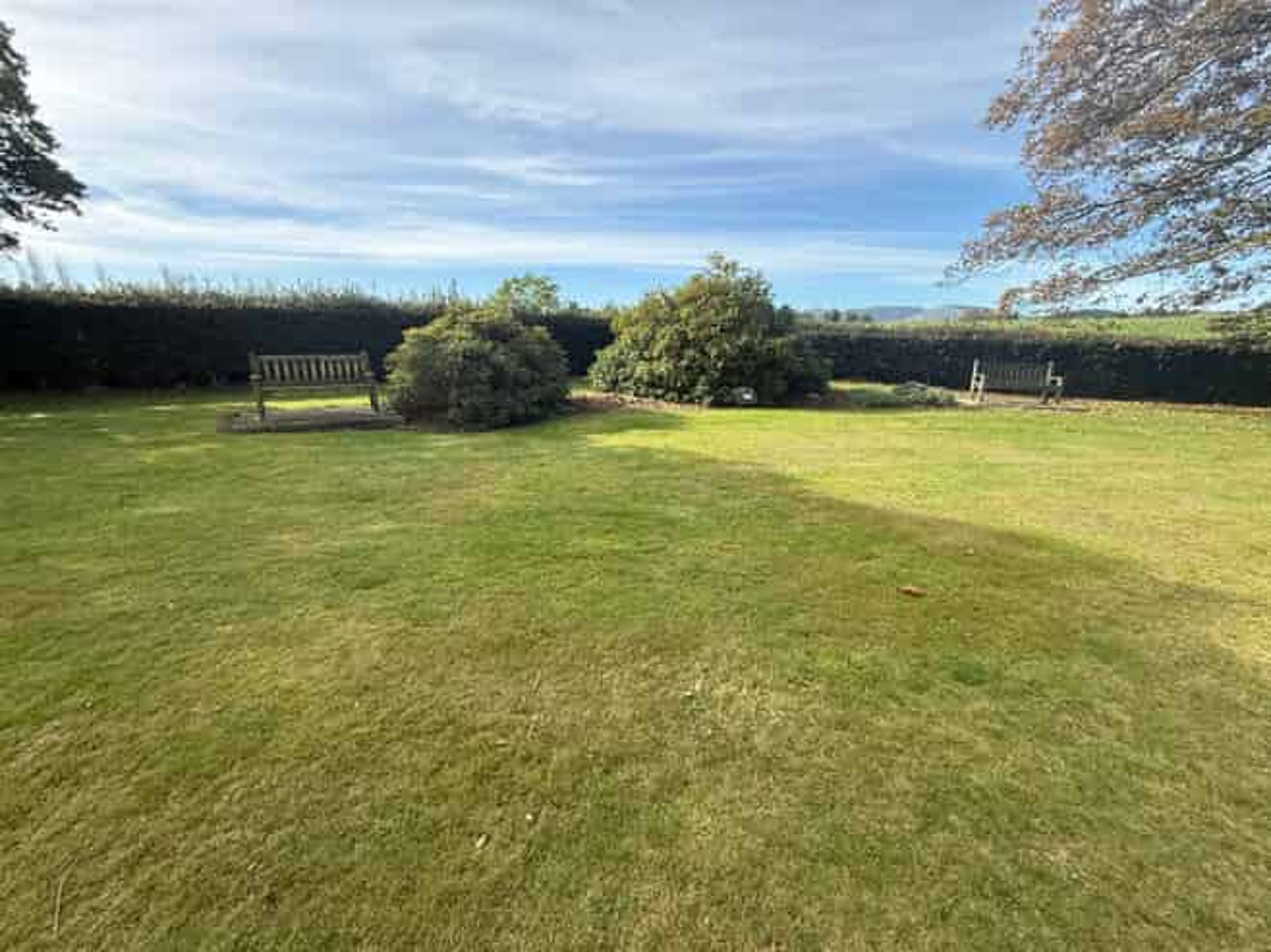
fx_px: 514
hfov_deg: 102.1
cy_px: 476
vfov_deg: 85.6
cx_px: 636
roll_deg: -0.7
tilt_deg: -14.3
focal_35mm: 14
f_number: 2.2
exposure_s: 1/596
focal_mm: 2.22
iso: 64
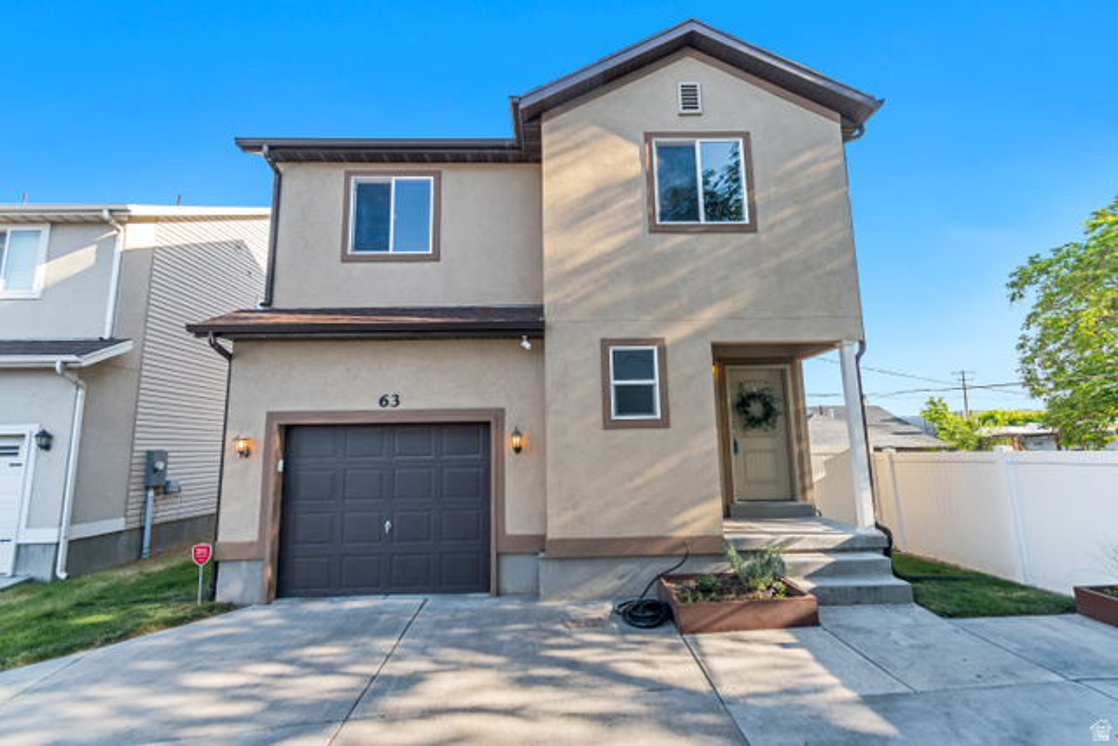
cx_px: 559
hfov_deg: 100.4
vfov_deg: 77.4
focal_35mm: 15
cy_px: 373
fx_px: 466
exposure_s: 1/200
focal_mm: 10
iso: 100
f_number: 5.6
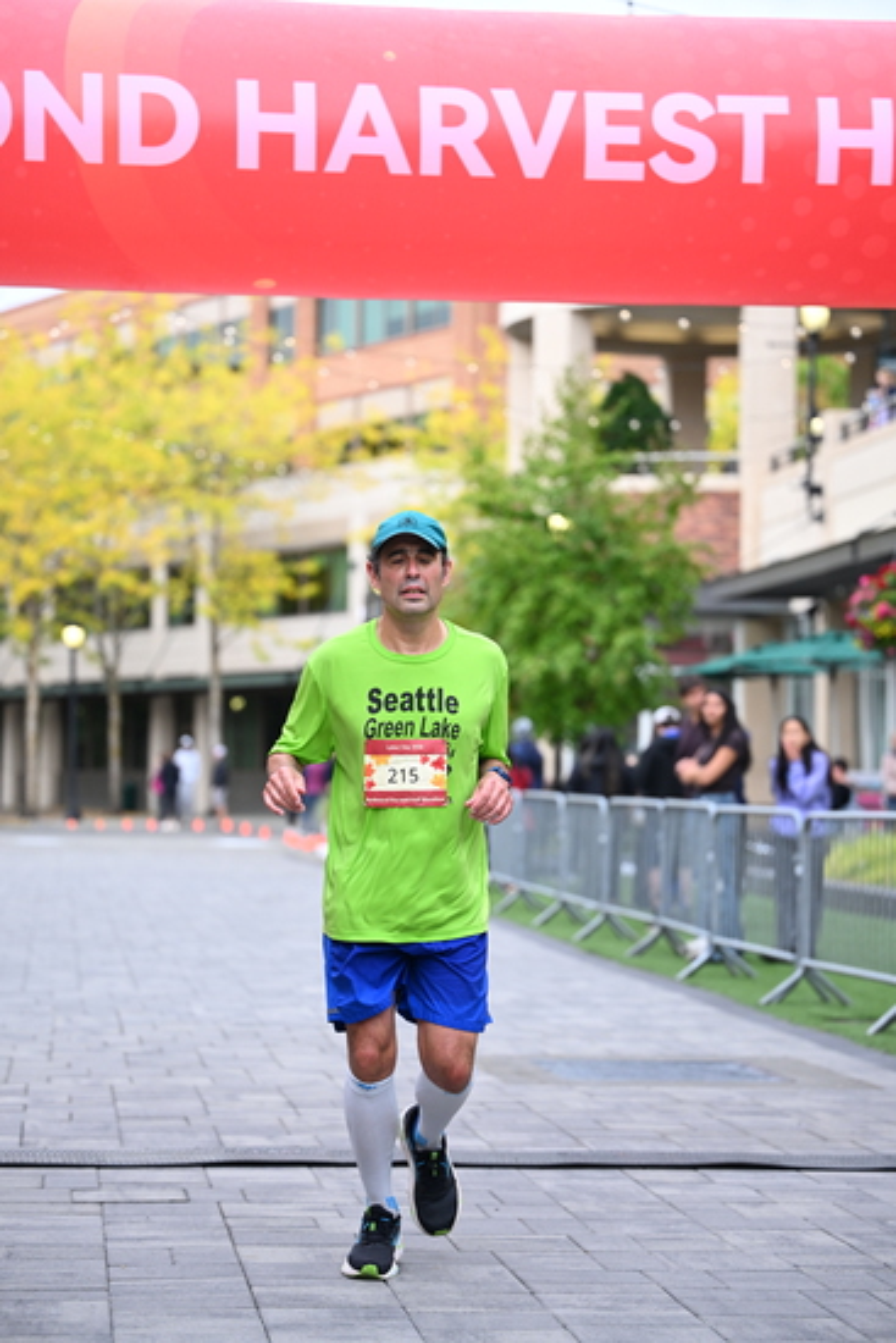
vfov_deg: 23.1
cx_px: 448
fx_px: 3283
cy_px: 672
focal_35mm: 88
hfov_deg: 15.5
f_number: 2.8
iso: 1000
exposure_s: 1/1600
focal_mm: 88
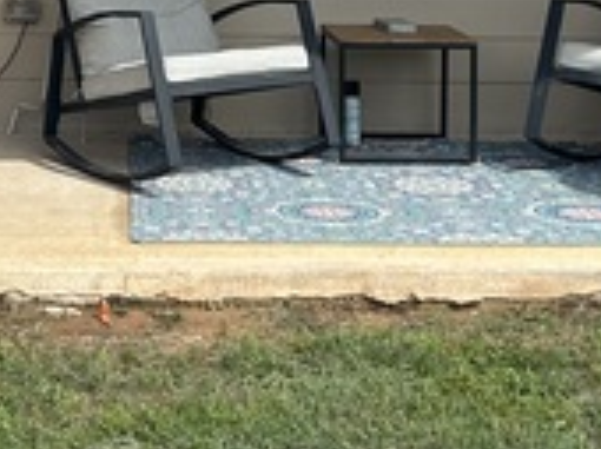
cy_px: -148
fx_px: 1699
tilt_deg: -1.2
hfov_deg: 19.9
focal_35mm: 98
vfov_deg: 14.4
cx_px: 145
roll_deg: -0.6
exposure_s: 1/2252
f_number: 1.5
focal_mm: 5.7
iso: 50
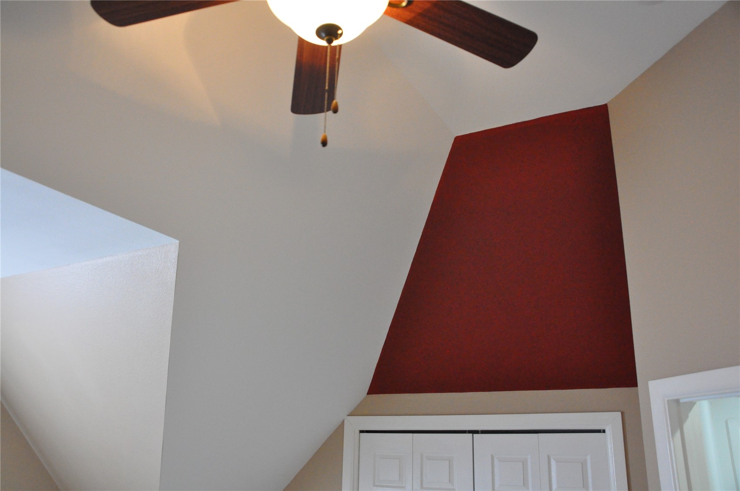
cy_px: 246
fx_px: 647
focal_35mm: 32
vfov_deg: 41.6
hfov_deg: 59.6
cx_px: 370
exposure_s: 1/100
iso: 3200
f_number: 5
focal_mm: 21
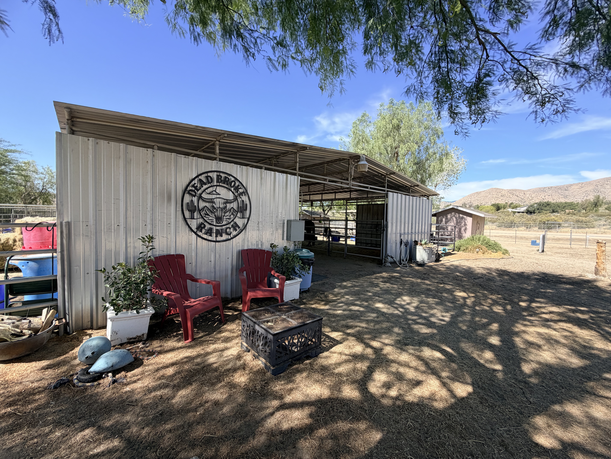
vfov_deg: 85.7
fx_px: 247
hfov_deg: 102.1
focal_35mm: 14
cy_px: 230
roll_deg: -1.0
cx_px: 306
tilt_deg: -3.8
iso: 40
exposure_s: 1/651
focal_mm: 2.22
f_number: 2.2
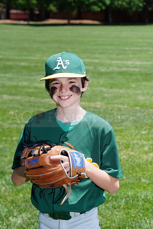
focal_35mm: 125
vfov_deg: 16.4
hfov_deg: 11.0
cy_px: 114
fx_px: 796
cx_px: 76
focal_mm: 125
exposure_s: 1/200
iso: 200
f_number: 10
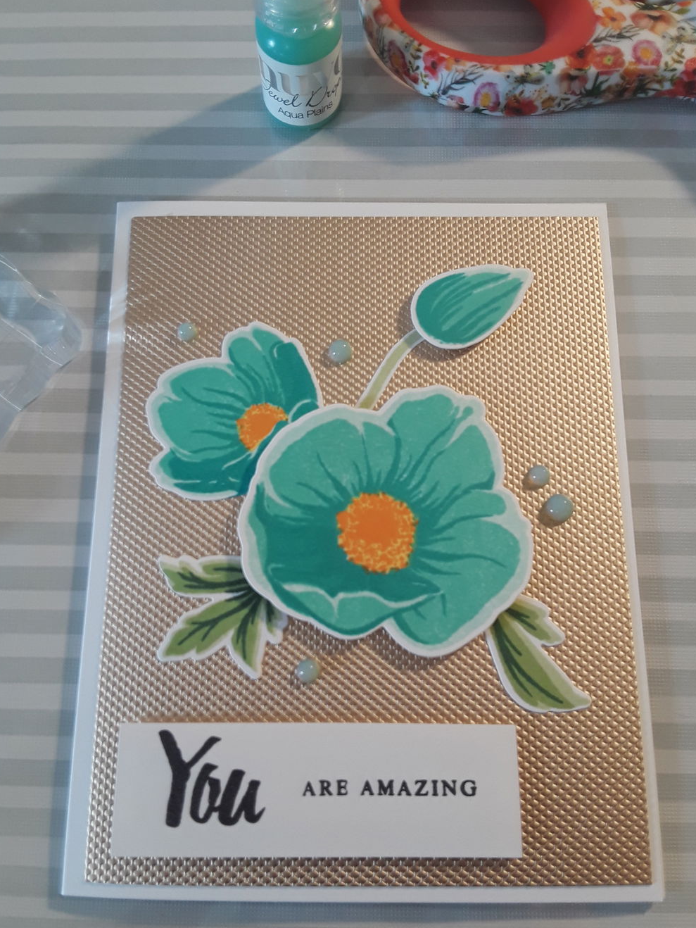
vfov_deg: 61.6
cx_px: 350
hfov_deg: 48.2
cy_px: 474
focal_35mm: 29
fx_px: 777
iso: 40
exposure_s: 1/30
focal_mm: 2.9
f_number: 1.9
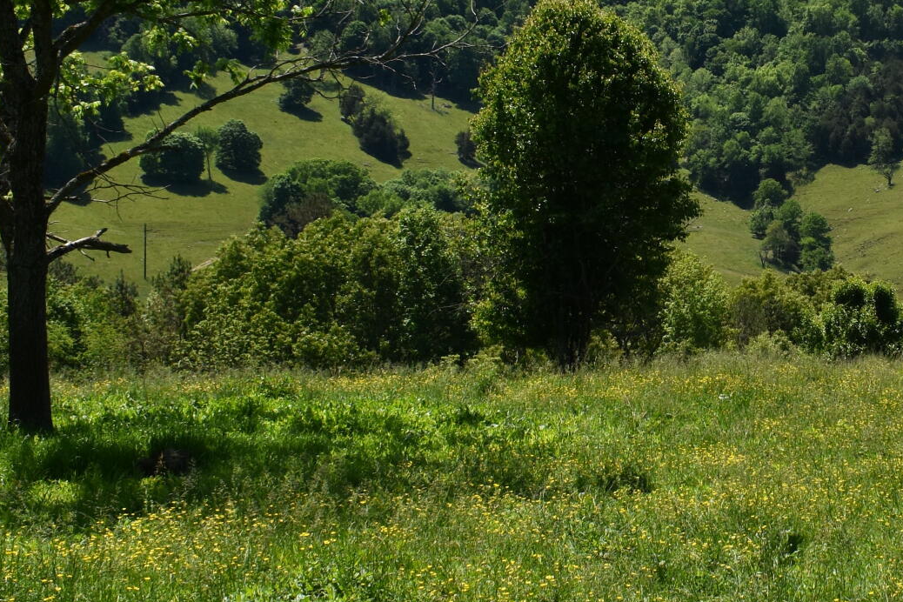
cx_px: 769
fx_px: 1956
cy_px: 216
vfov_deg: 17.5
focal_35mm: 78
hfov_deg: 25.4
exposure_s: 1/500
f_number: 8
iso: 200
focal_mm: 18
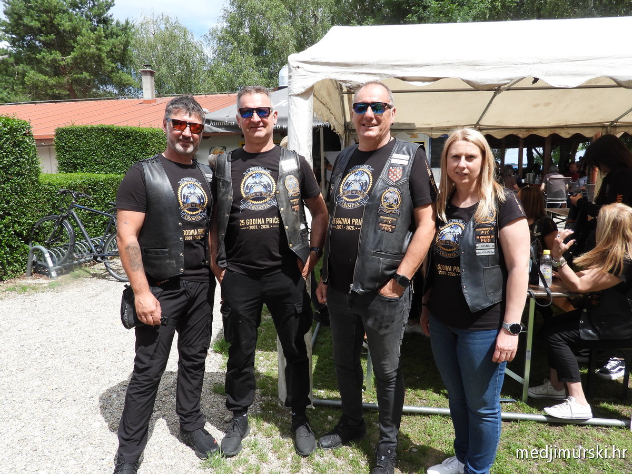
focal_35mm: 24
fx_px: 438
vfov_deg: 56.8
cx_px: 316
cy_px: 237
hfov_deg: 71.6
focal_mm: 4.3
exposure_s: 1/1000
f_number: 2.8
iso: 100
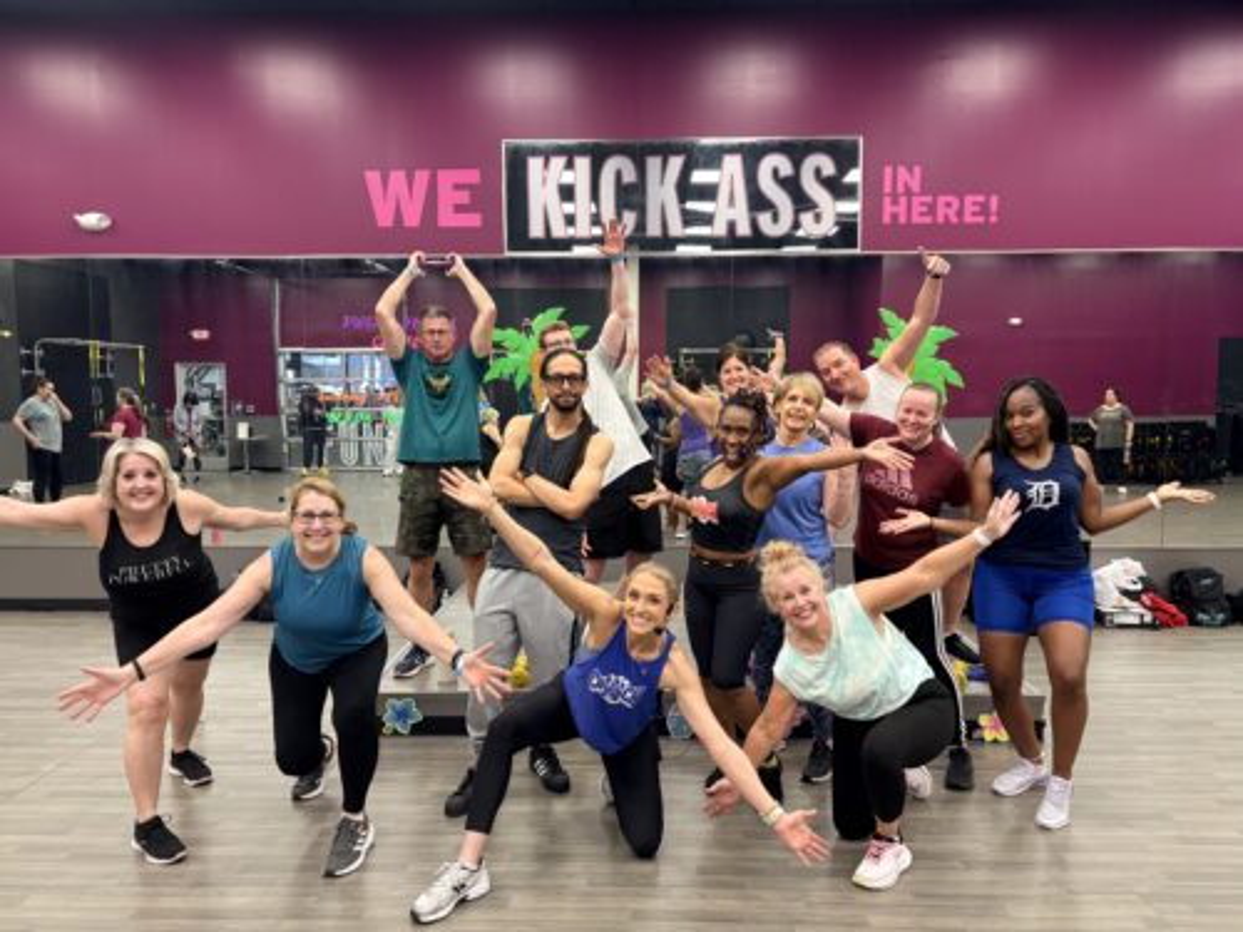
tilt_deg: -4.1
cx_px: 622
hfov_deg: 67.3
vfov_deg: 53.1
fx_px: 934
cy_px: 466
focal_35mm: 26
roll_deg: +0.4
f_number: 1.6
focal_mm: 5.96
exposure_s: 1/60
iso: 160
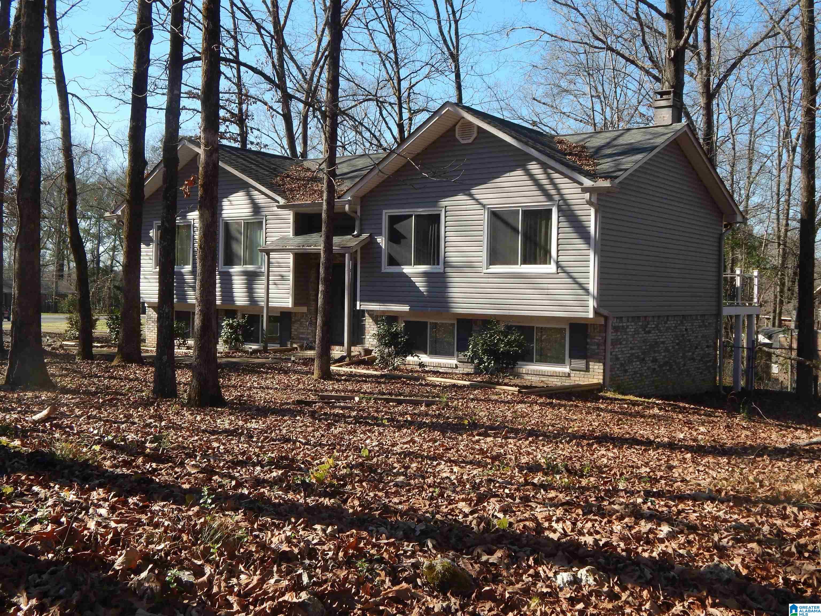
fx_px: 901
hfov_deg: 49.0
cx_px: 410
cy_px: 308
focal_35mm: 38
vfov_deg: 37.7
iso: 125
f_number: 3.4
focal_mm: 6.8
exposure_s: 1/640
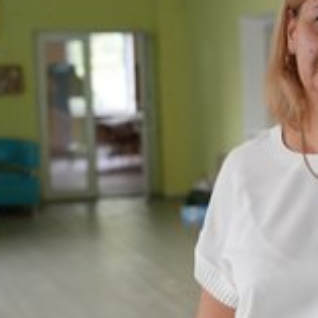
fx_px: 1102
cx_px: 381
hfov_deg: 15.8
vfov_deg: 16.4
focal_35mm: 106
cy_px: 181
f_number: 4
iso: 800
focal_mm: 49
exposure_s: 1/160
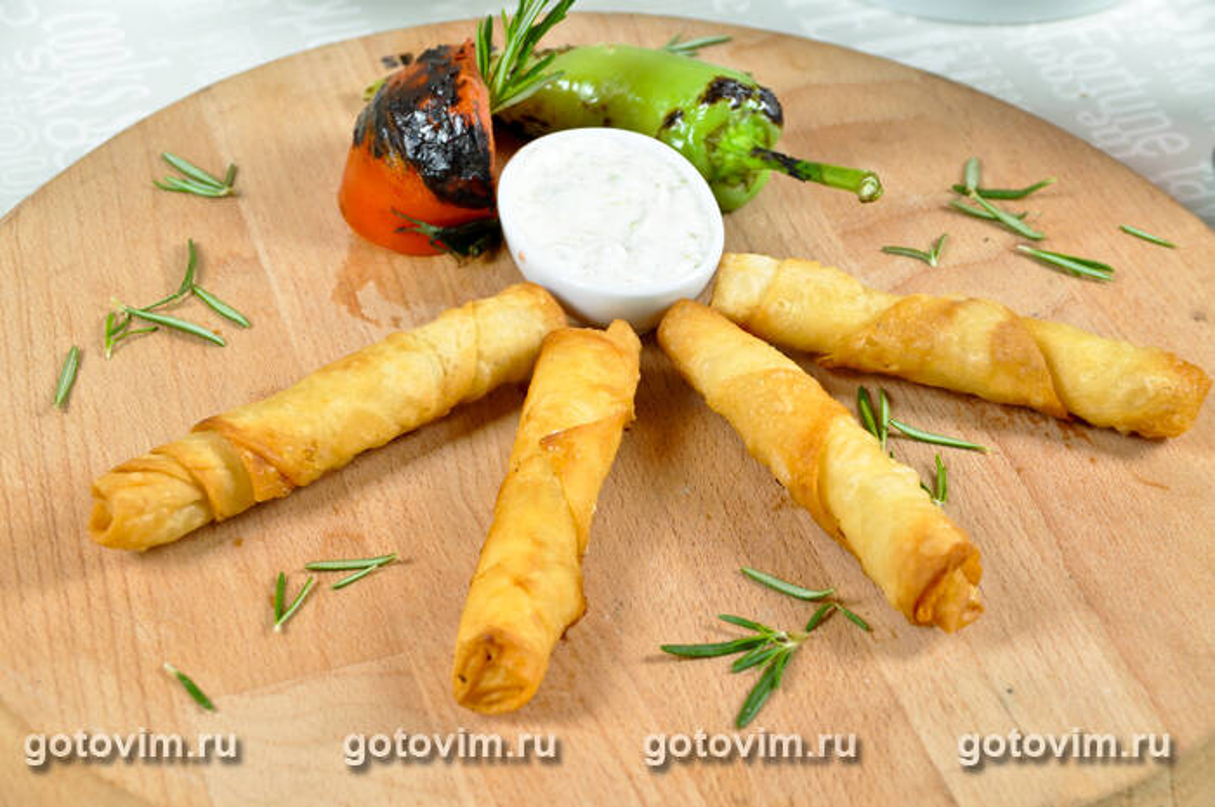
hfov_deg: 18.9
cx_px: 608
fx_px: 3641
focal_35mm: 108
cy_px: 404
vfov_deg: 12.7
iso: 200
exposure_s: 1/60
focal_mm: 72
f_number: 8
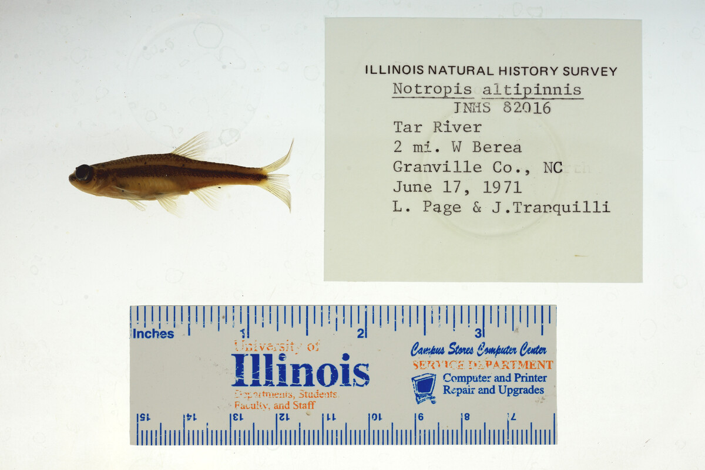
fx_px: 1175
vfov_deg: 22.6
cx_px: 352
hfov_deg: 33.4
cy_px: 235
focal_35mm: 60
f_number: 10
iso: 100
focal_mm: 60
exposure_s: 1/200
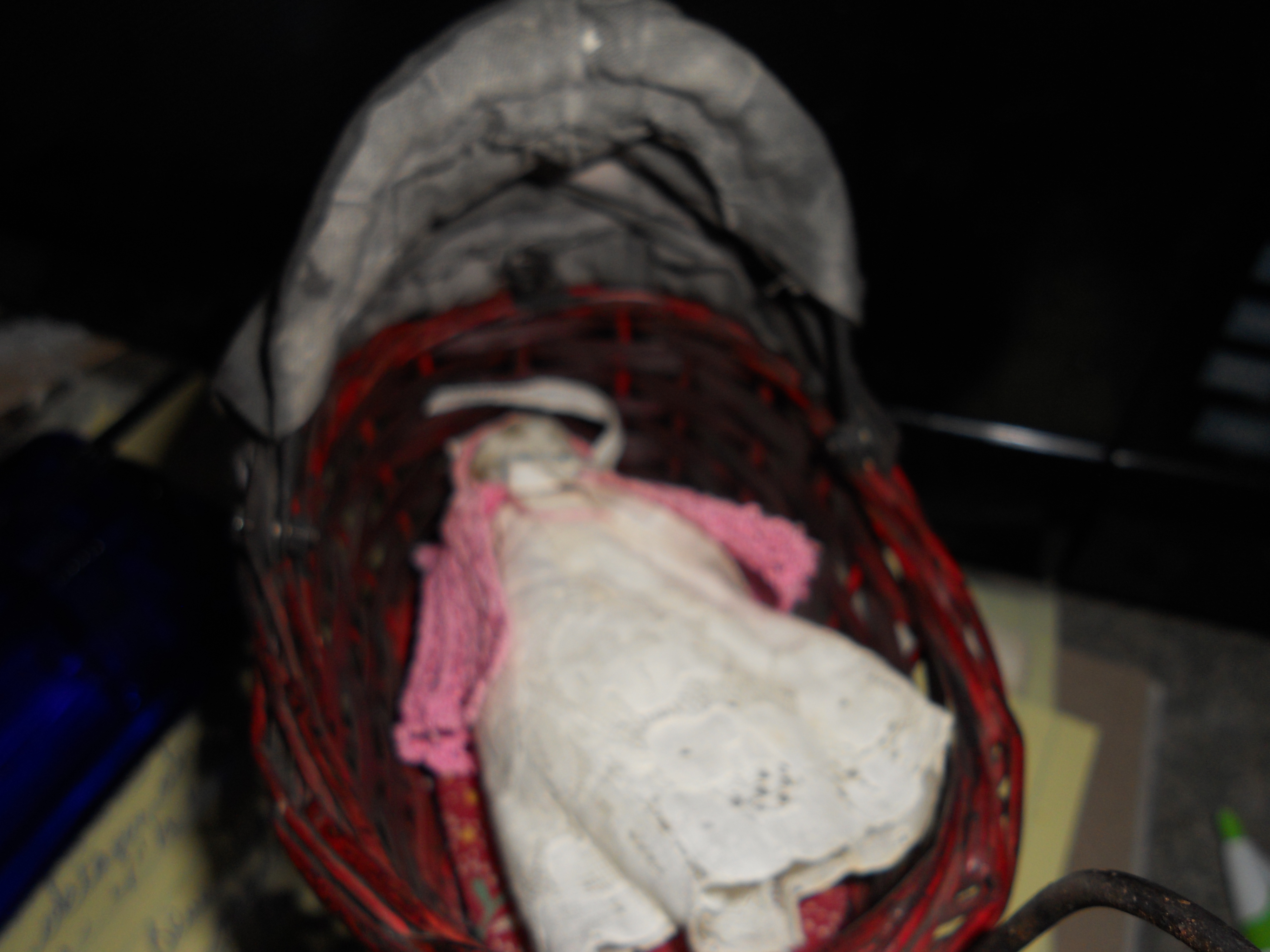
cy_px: 476
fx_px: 1174
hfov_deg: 56.8
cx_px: 635
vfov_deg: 44.2
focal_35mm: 32
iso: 80
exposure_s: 1/25
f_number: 8.8
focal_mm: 5.8
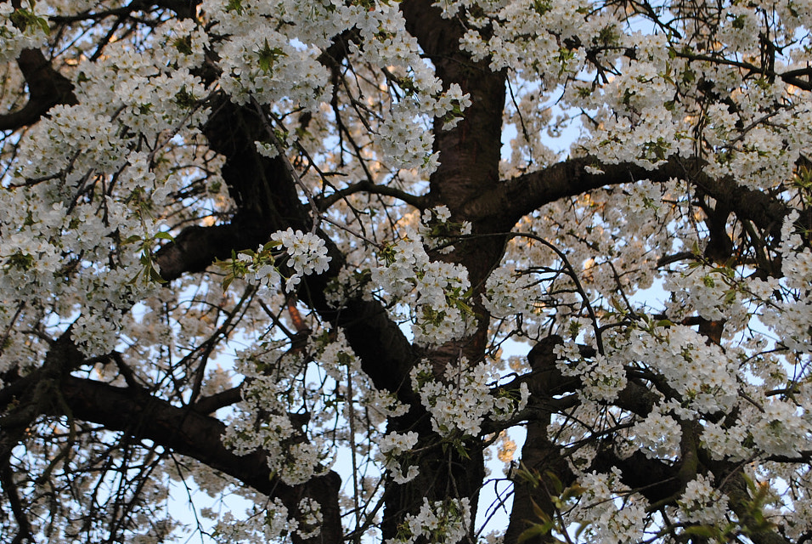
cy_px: 264
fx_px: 1984
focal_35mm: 88
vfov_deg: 15.6
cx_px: 421
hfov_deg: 23.1
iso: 200
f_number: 5.6
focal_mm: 35
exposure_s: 1/125
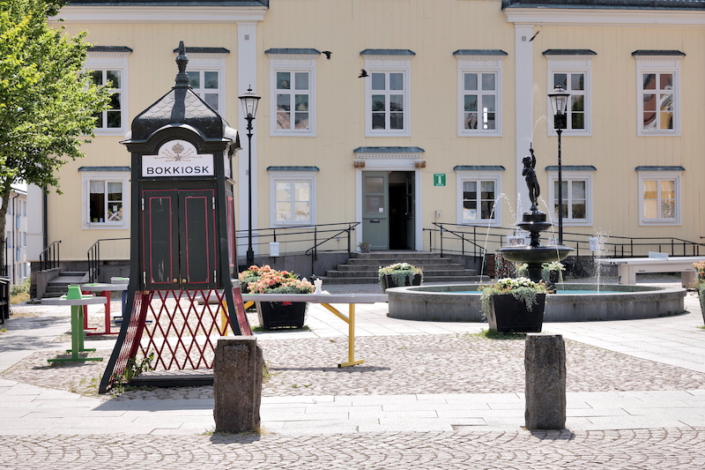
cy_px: 235
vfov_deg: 19.4
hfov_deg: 28.8
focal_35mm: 70
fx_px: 1370
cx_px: 352
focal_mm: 70
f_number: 9
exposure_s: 1/125
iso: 100
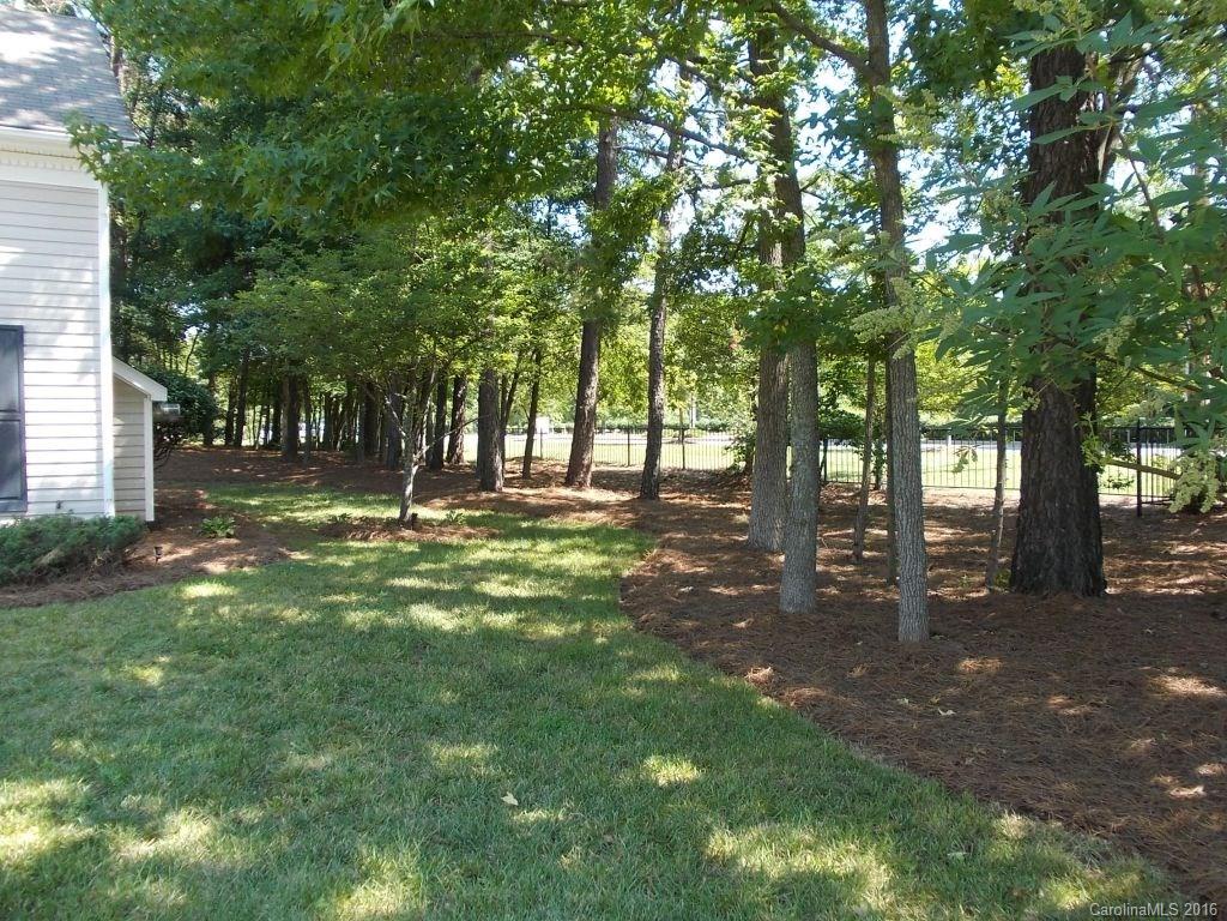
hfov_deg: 63.4
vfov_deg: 49.7
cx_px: 614
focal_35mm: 28
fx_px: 992
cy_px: 460
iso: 80
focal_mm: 4
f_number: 2.7
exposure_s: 1/125
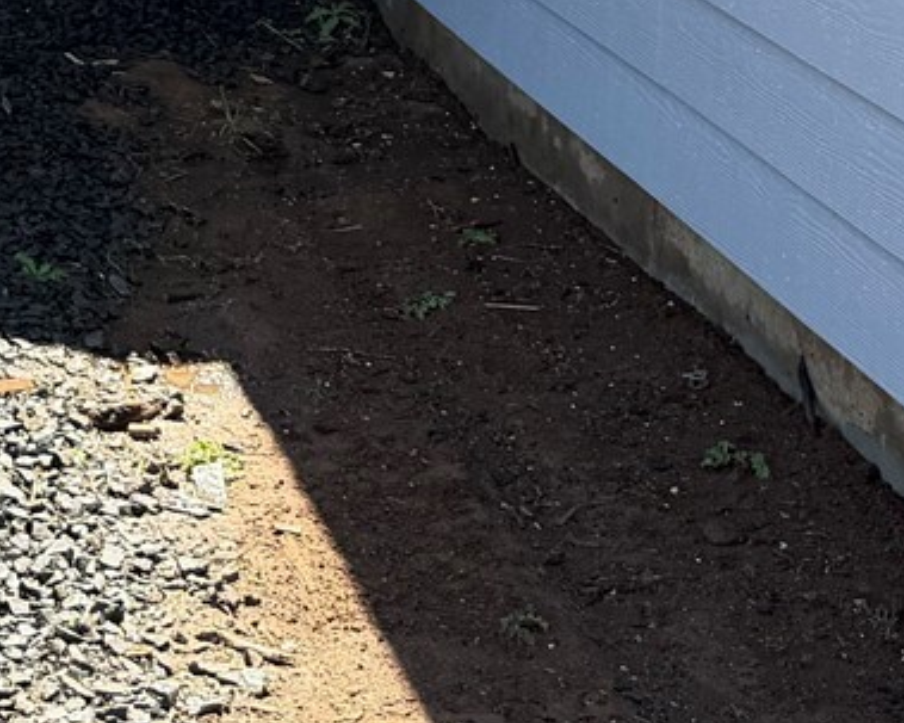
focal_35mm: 99
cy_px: -563
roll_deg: -0.1
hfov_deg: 17.7
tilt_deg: -0.3
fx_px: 2648
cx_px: -394
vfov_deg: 13.9
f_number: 1.78
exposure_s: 1/1361
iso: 80
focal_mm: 6.76
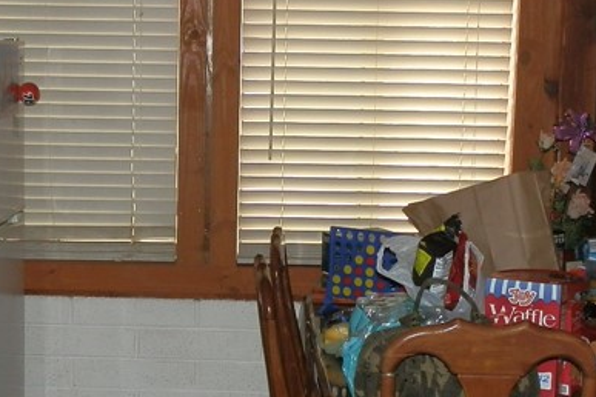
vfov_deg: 17.7
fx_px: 1275
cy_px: 249
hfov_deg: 26.2
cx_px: 229
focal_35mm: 77
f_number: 3.1
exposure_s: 1/30
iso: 100
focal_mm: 5
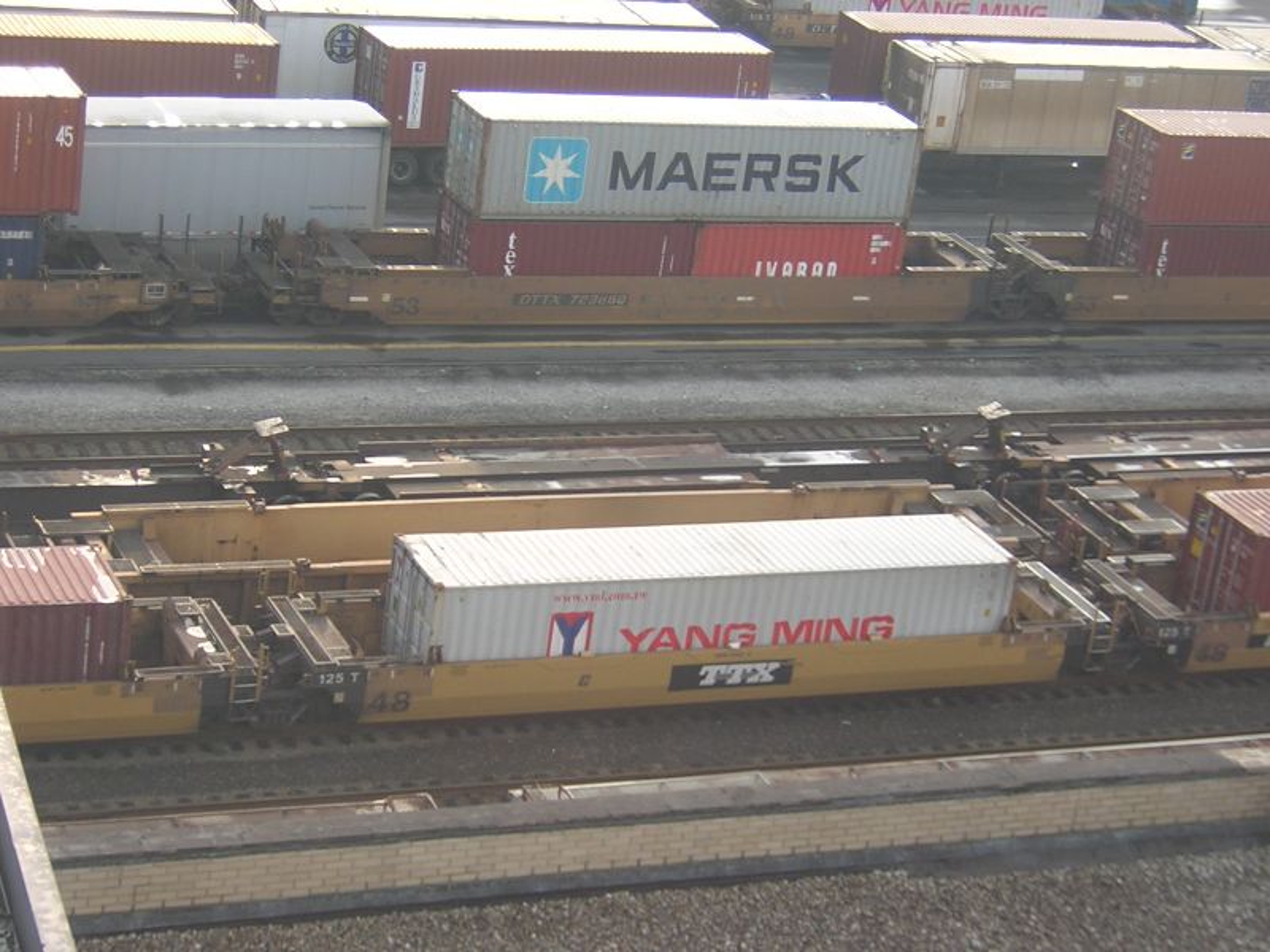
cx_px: 635
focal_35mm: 85
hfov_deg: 23.0
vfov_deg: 17.4
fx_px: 3119
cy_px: 476
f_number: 4.1
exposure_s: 1/85.2
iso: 100
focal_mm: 11.1
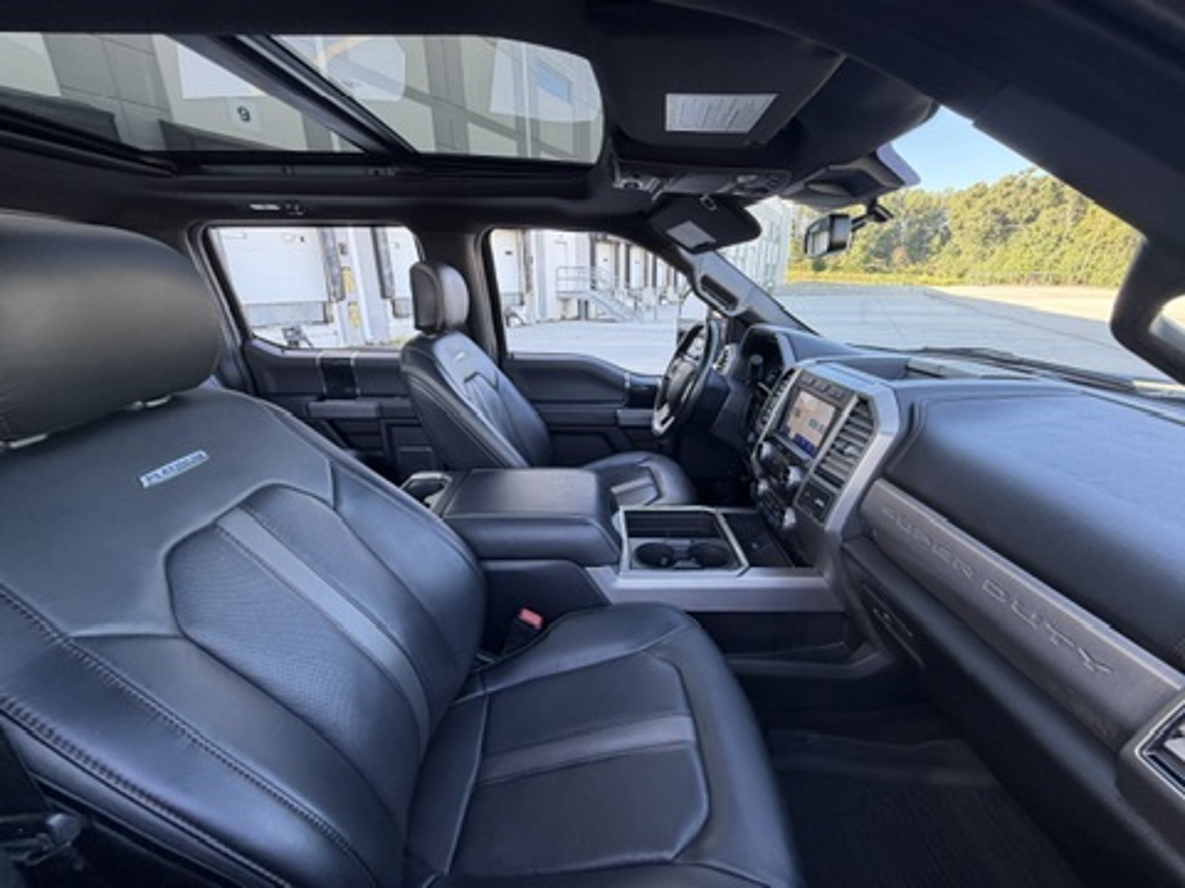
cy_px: 444
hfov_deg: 102.1
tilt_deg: -19.6
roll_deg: +0.4
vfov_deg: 85.7
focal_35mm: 14
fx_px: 479
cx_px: 592
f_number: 2.2
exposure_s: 1/121
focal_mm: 2.22
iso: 125
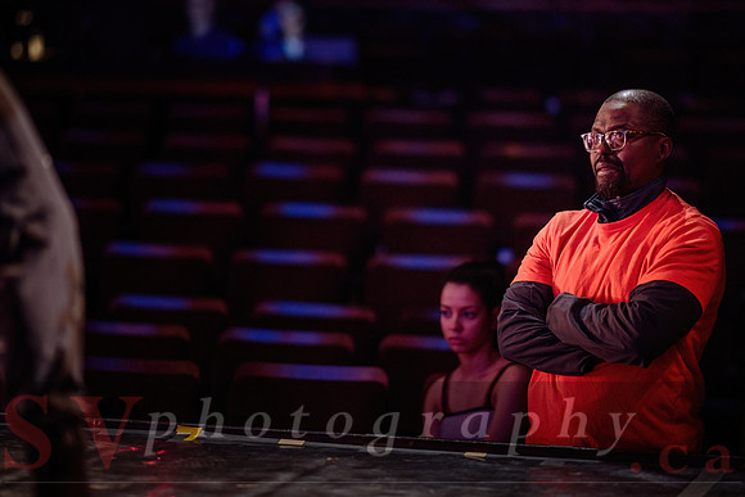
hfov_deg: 16.1
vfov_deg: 10.8
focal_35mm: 127
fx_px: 2630
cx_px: 372
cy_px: 196
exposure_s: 1/160
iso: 1600
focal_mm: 105
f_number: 1.4
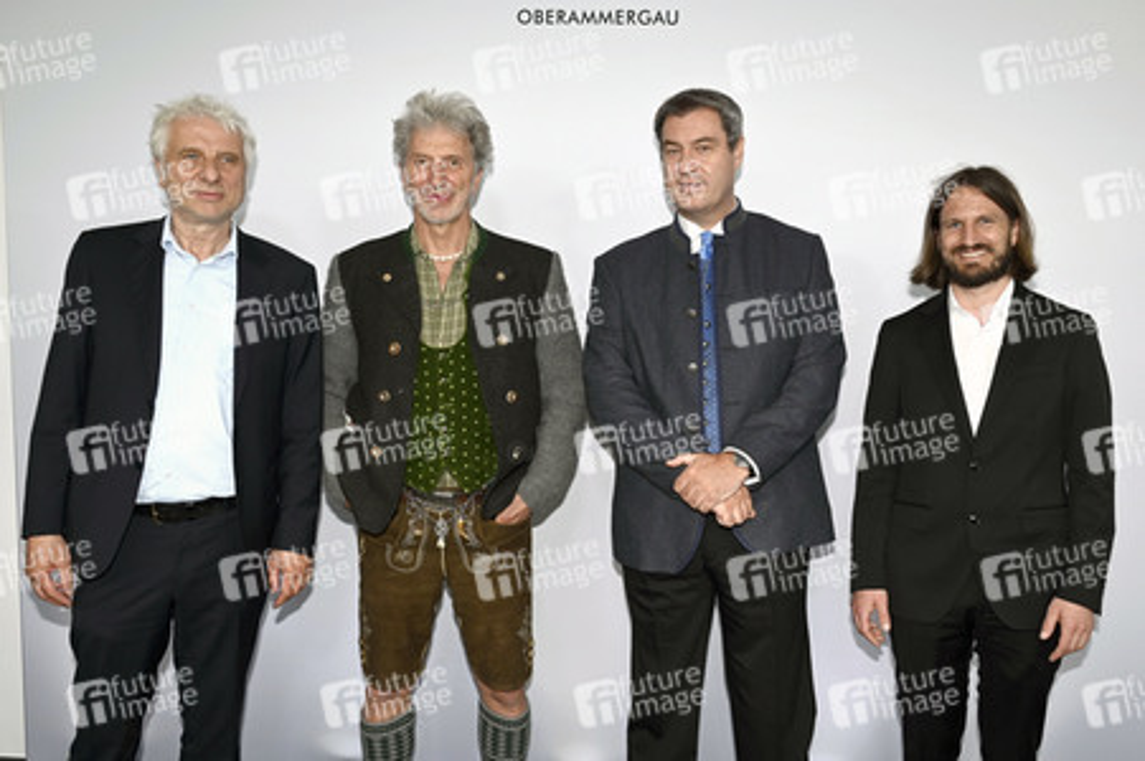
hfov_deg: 57.3
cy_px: 380
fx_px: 1049
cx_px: 572
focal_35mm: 33
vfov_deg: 39.9
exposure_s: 1/125
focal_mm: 33
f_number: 6.3
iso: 640
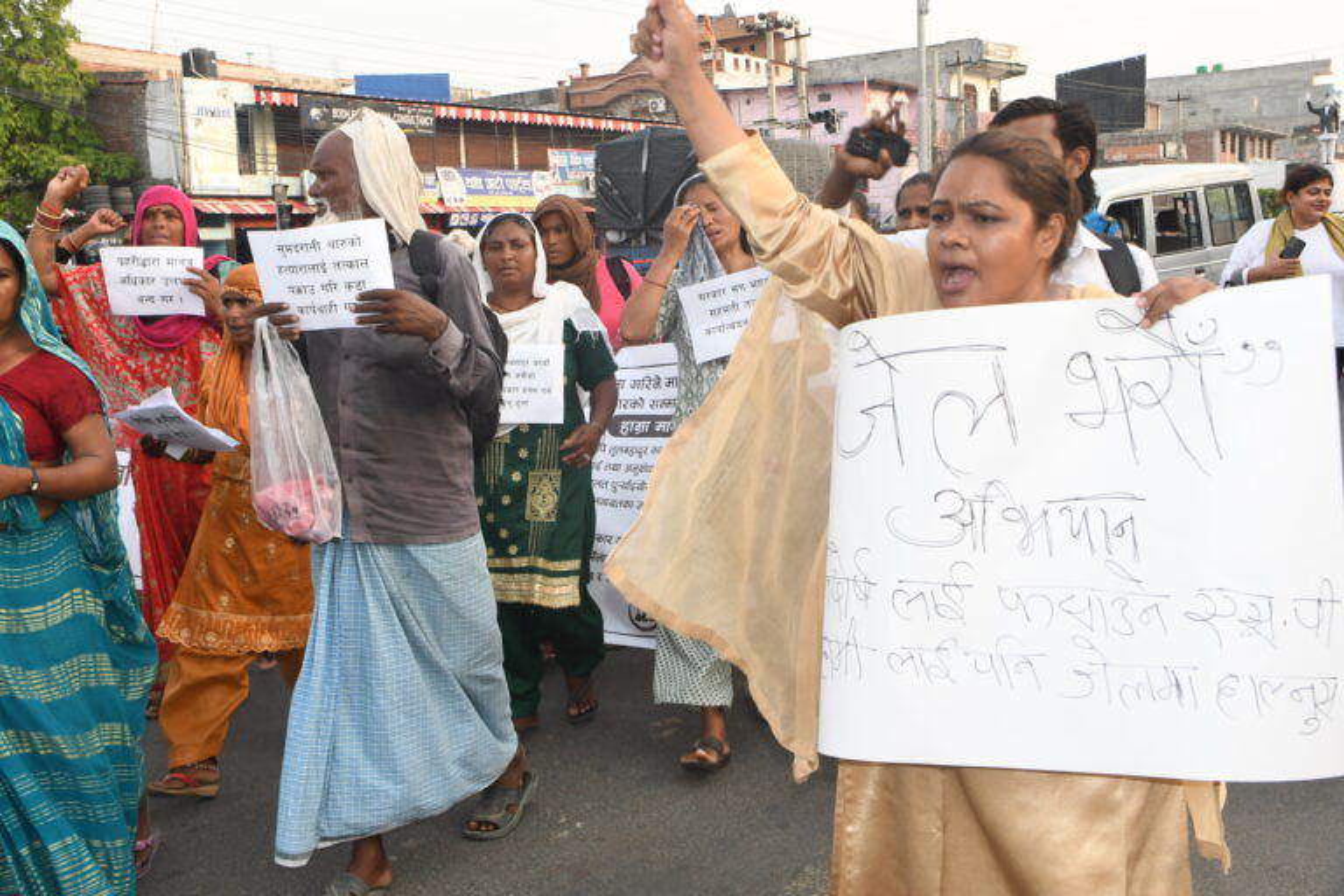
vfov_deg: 36.9
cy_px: 448
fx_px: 1344
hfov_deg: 53.1
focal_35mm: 36
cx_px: 672
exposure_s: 1/200
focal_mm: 24
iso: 640
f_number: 4.5
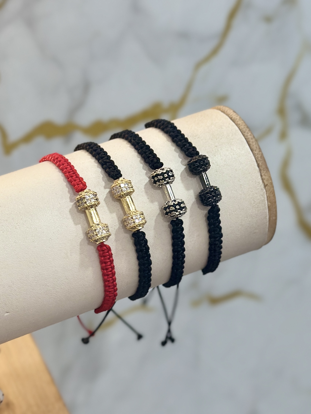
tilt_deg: -25.6
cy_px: 207
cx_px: 156
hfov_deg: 30.3
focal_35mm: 48
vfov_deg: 39.7
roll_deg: +1.5
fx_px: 575
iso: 125
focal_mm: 6.86
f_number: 1.78
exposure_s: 1/60
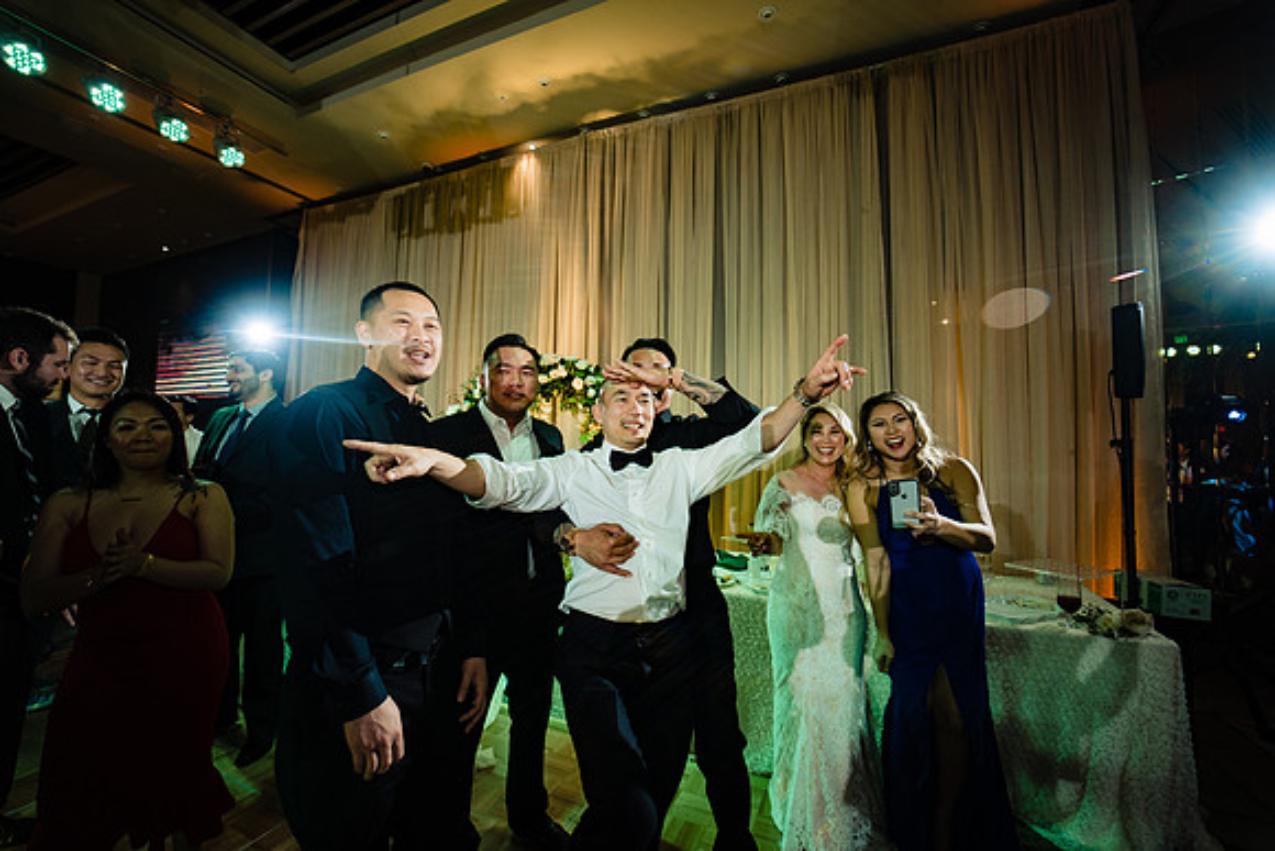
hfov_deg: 104.2
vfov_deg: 81.2
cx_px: 638
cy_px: 426
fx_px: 496
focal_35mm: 14
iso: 800
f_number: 2.8
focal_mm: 14
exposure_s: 1/160
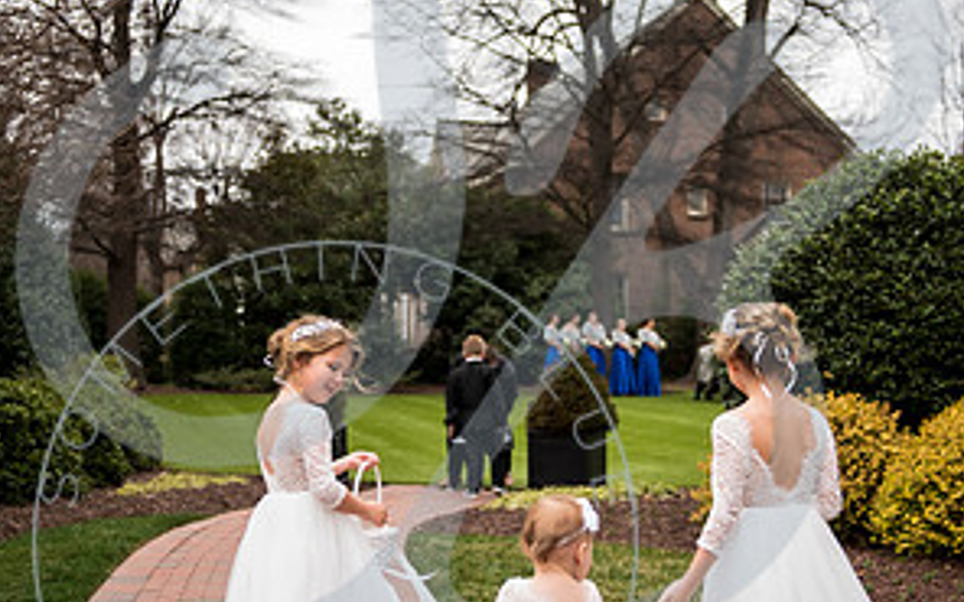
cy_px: 296
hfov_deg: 33.0
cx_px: 482
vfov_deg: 21.0
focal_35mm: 62
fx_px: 1629
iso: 100
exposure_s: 1/125
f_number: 2.8
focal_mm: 40
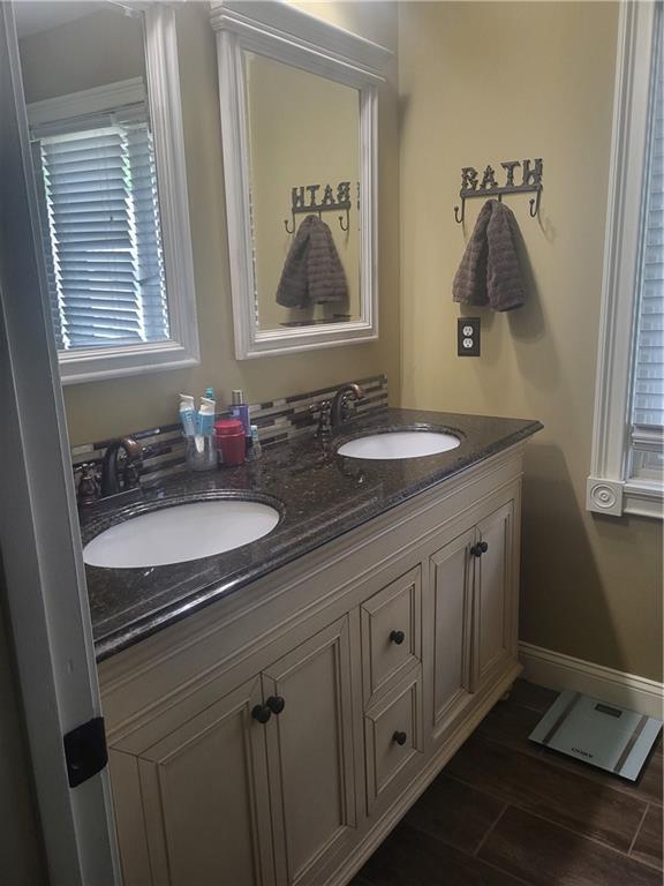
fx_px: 665
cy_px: 443
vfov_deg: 67.3
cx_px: 332
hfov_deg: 53.1
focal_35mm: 26
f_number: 1.8
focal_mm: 5.4
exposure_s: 1/120
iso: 250
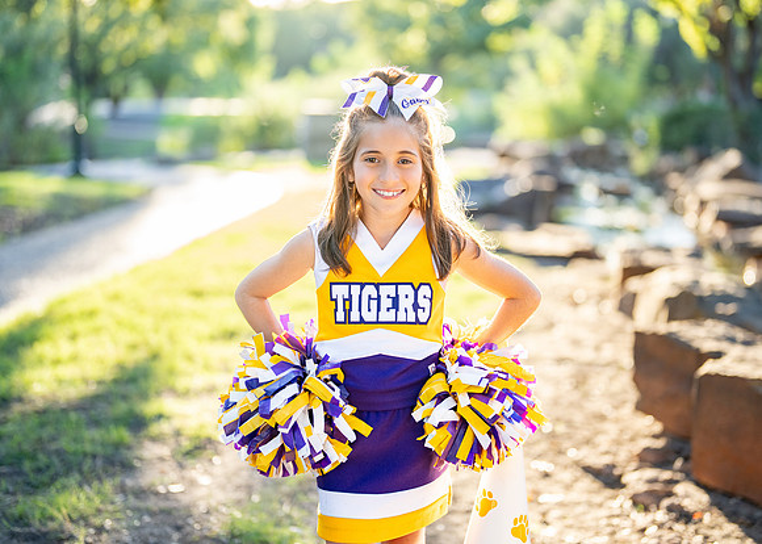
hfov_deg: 32.9
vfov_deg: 23.8
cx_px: 416
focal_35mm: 60
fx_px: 1290
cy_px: 260
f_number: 1.2
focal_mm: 50
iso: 250
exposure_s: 1/800
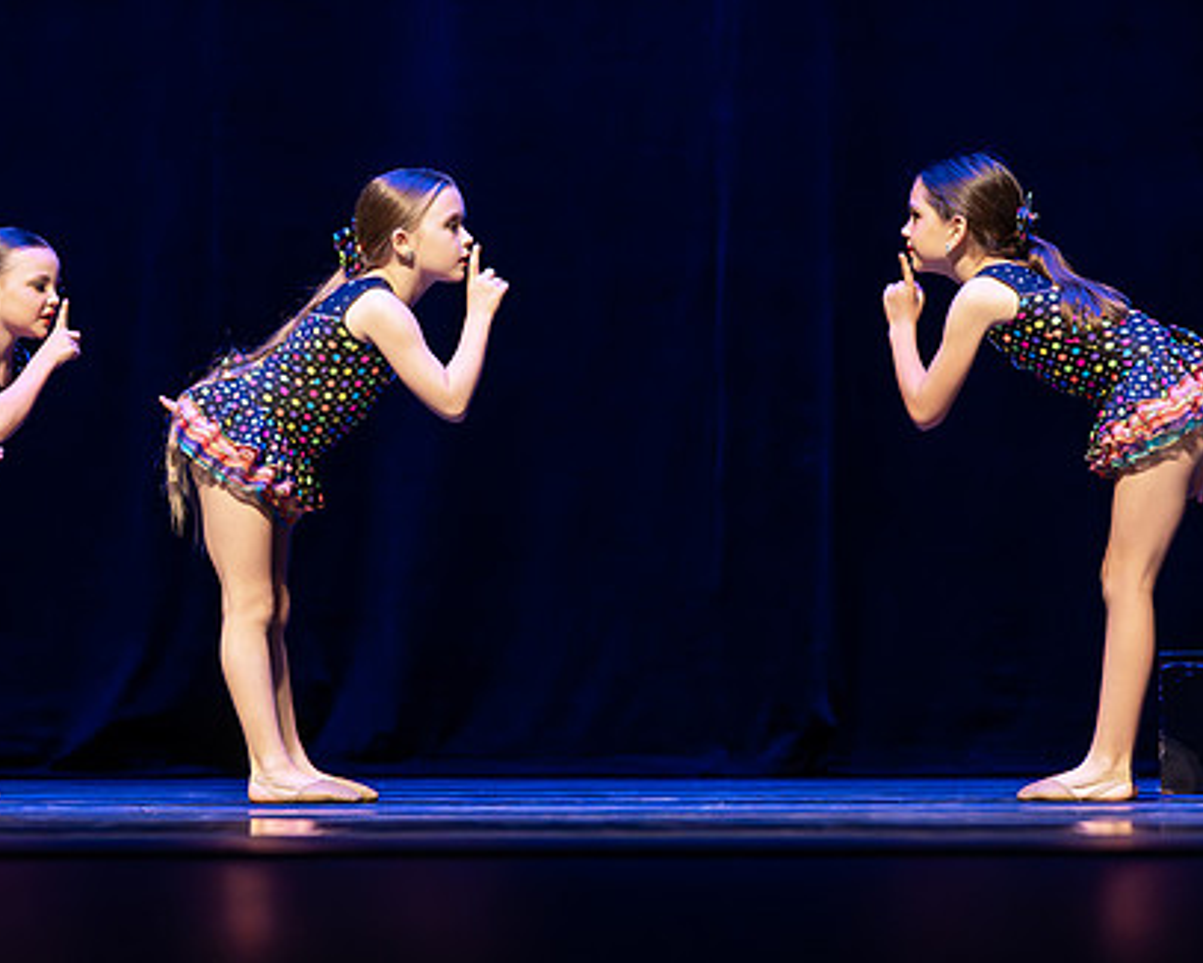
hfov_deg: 8.8
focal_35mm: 219
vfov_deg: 7.1
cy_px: 487
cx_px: 426
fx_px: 7801
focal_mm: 107
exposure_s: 1/640
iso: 3200
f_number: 2.8
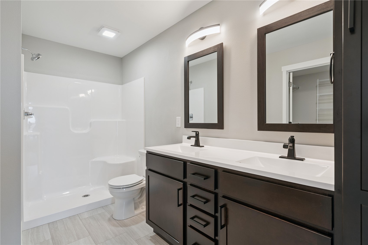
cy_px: 122
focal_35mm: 17
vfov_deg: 70.4
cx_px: 184
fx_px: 174
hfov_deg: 93.3
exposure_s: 1/13
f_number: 8
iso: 400
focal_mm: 17
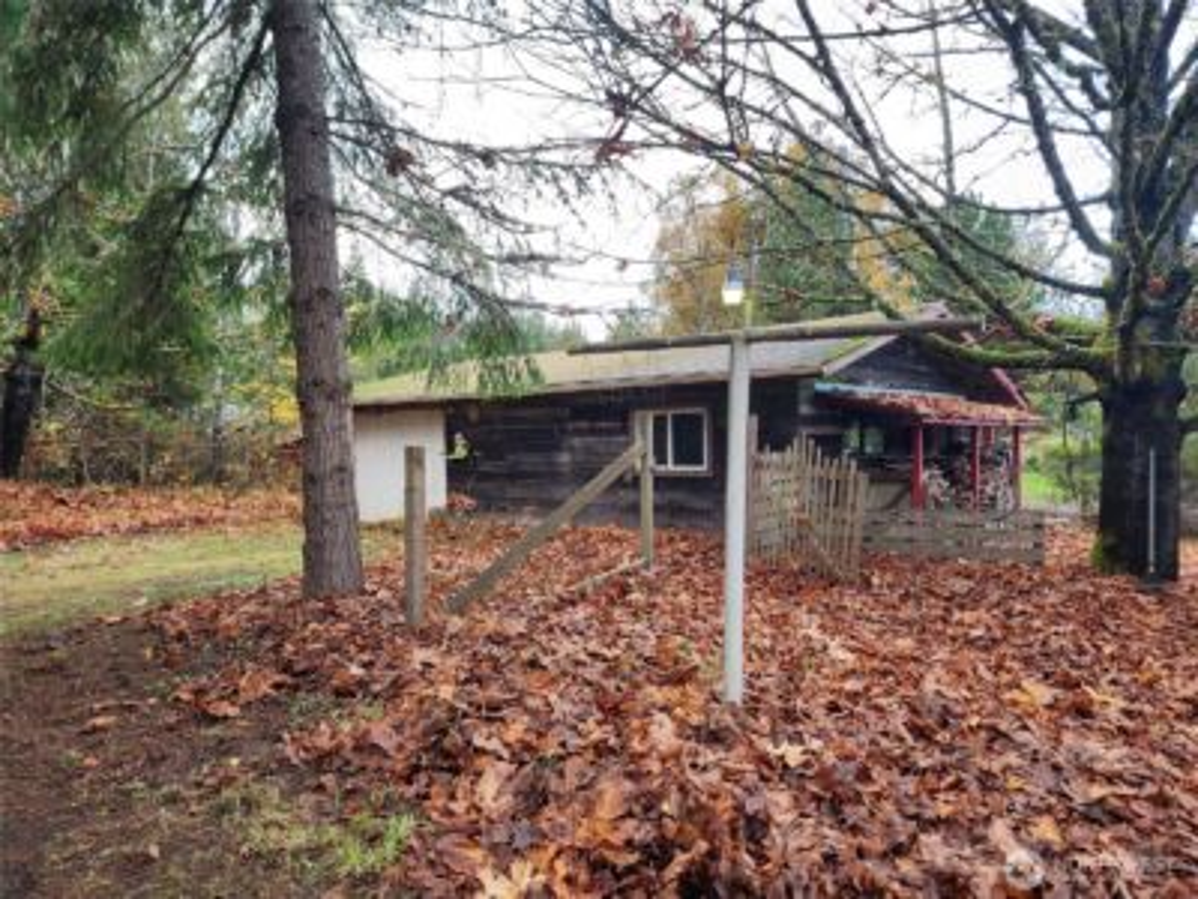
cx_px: 599
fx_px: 796
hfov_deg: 73.9
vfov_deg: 58.9
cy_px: 450
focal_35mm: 23
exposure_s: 1/120
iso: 50
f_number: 1.8
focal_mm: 6.4
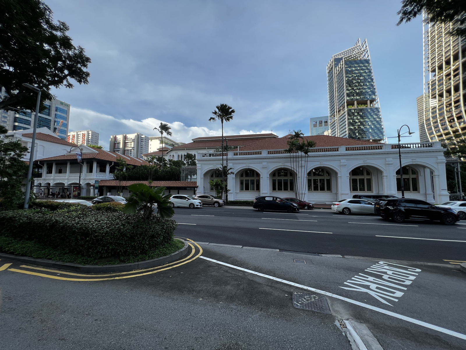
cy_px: 175
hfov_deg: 106.2
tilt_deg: +3.5
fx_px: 175
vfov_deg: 89.9
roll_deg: +0.1
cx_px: 233
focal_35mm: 13
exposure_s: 1/630
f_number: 1.8
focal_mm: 1.57
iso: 32
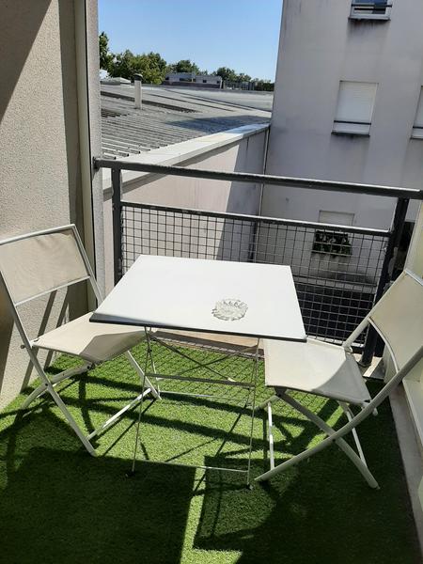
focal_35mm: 26
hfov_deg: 53.1
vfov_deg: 67.3
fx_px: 424
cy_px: 282
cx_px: 212
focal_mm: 3.93
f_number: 1.7
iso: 40
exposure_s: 1/4587
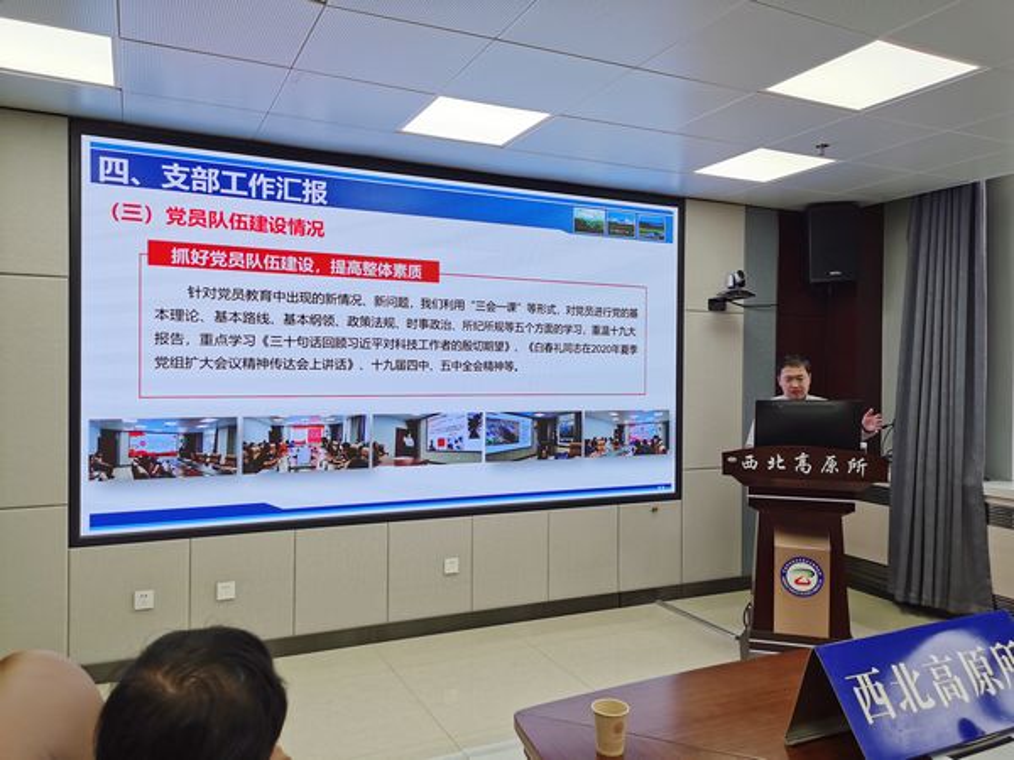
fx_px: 791
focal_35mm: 27
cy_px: 380
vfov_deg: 51.4
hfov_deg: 65.3
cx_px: 507
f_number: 1.8
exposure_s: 1/172
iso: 50
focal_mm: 5.58
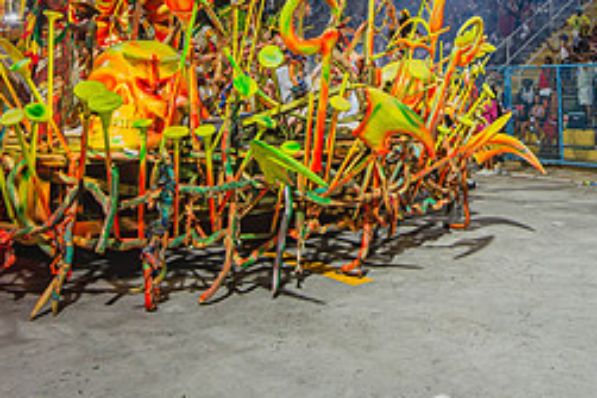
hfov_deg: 50.0
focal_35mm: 37
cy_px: -8
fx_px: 613
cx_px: 440
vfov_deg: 32.7
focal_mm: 16
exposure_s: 1/320
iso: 1600
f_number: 4
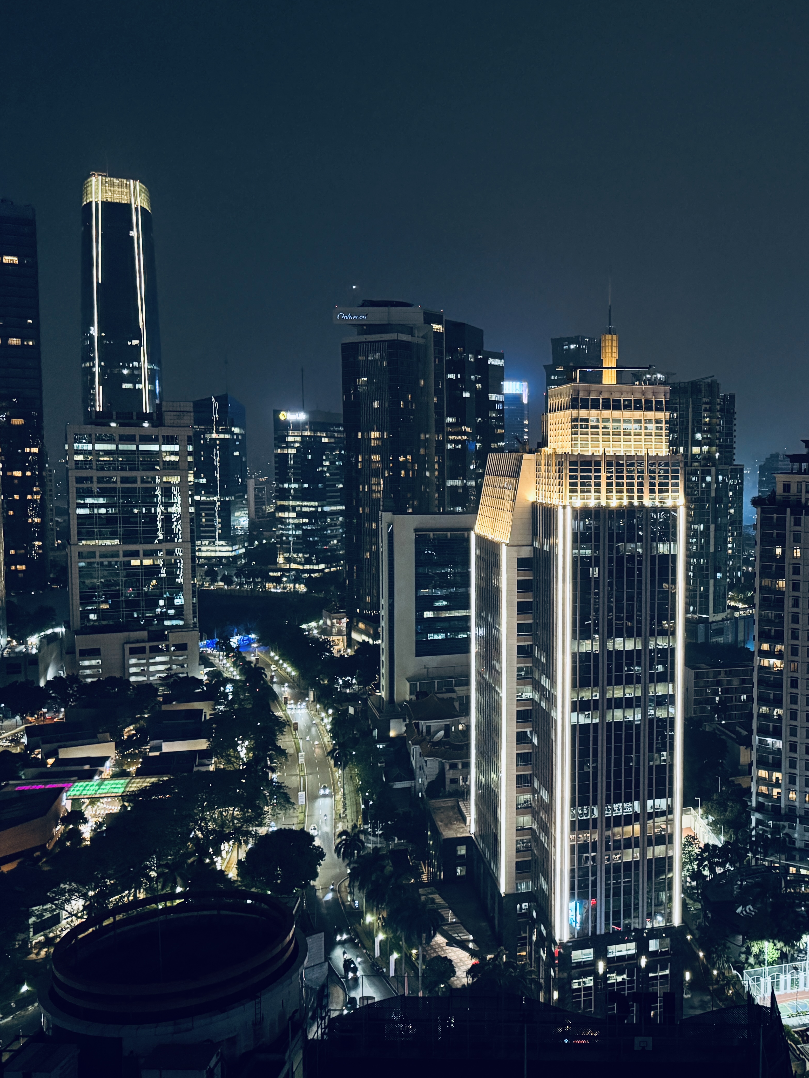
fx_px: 1028
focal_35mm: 33
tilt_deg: -4.4
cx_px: 615
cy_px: 540
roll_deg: -0.5
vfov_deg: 55.3
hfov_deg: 41.6
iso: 1000
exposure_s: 1/33
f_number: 1.78
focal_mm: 6.76
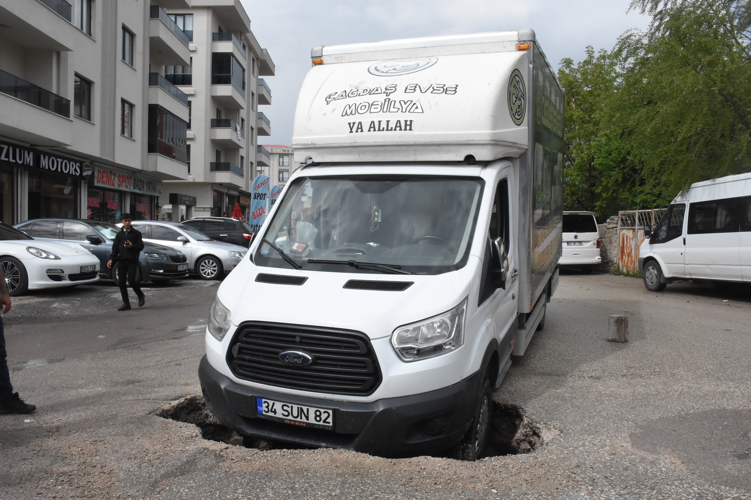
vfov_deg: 43.6
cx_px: 376
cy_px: 250
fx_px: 626
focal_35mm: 30
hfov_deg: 61.9
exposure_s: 1/1000
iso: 1600
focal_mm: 20
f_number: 16
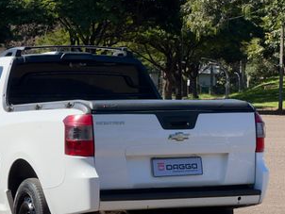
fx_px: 989
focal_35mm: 120
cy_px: 108
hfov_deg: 16.4
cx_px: 92
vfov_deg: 12.4
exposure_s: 1/504
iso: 25
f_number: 2.8
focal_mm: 9
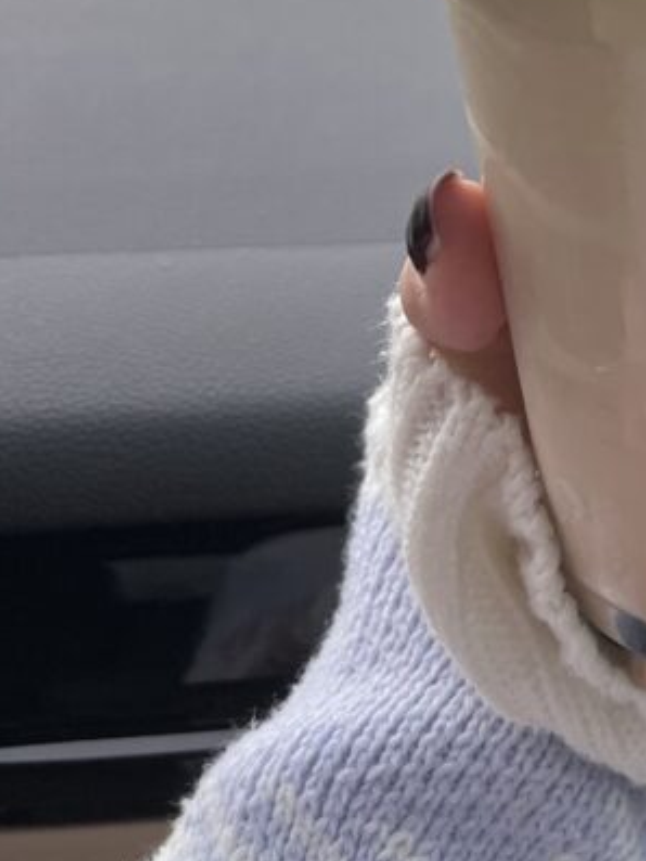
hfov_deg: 20.2
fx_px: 1666
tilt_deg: -18.2
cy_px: -33
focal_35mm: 67
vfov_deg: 27.1
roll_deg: +3.0
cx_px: 826
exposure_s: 1/550
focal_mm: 5.1
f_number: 1.6
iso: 50
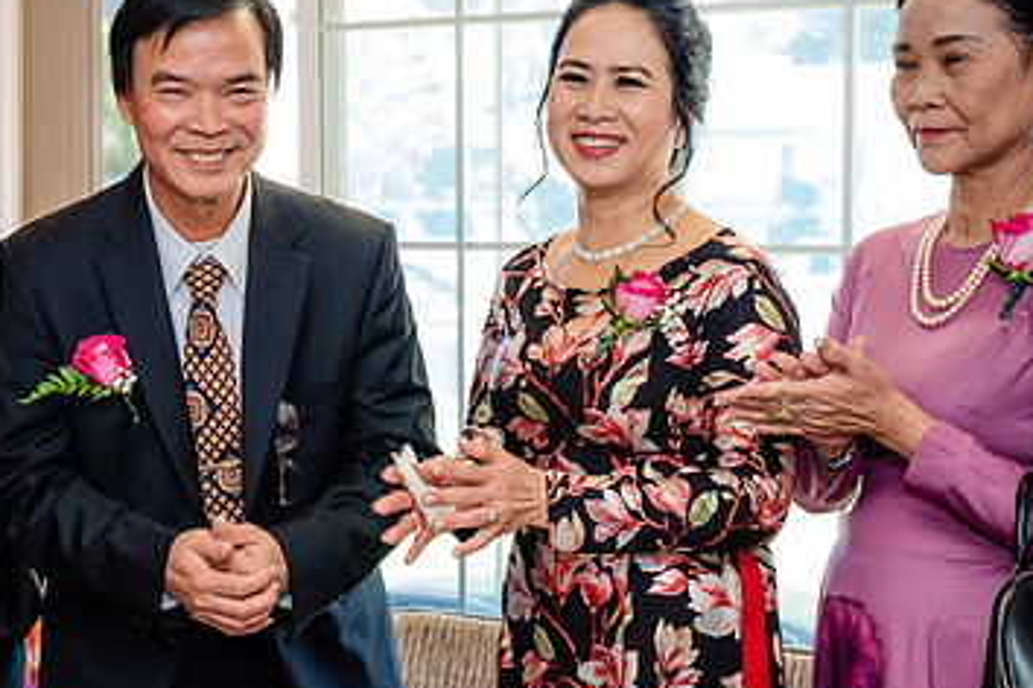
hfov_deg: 27.0
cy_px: 282
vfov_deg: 18.4
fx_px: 2123
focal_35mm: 74
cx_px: 281
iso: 1250
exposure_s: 1/160
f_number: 4
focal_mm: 41
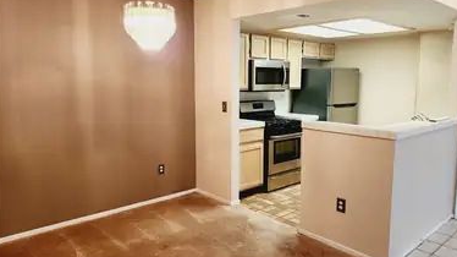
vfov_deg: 41.4
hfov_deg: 67.9
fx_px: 339
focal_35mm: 28
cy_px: 119
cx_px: 237
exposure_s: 1/120
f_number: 1.8
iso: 400
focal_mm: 5
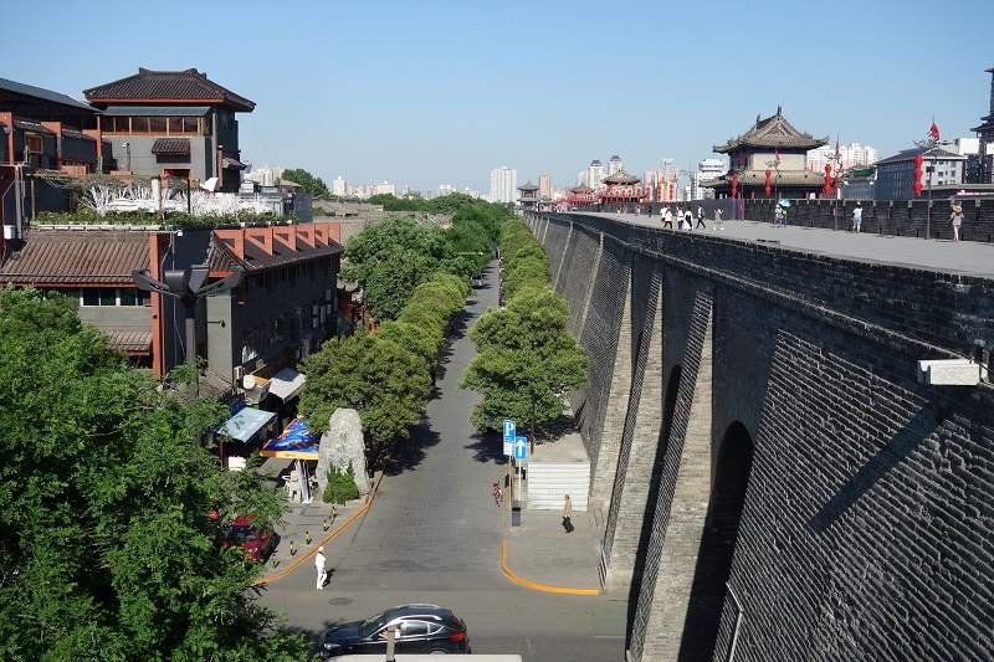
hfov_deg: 47.4
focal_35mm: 41
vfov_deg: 32.6
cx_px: 497
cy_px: 331
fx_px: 1132
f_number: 5.6
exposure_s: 1/500
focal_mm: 15.1
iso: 125
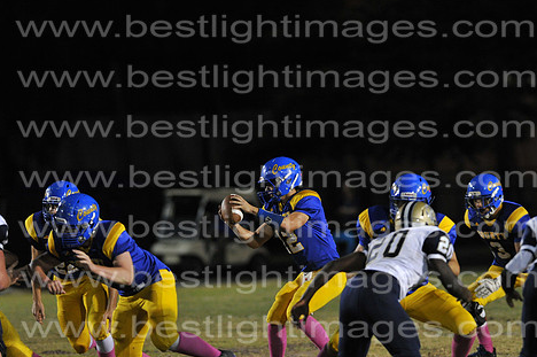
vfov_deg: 3.7
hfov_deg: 5.5
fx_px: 5543
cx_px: 280
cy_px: 204
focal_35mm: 372
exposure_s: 1/500
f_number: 4
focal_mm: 300
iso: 5000
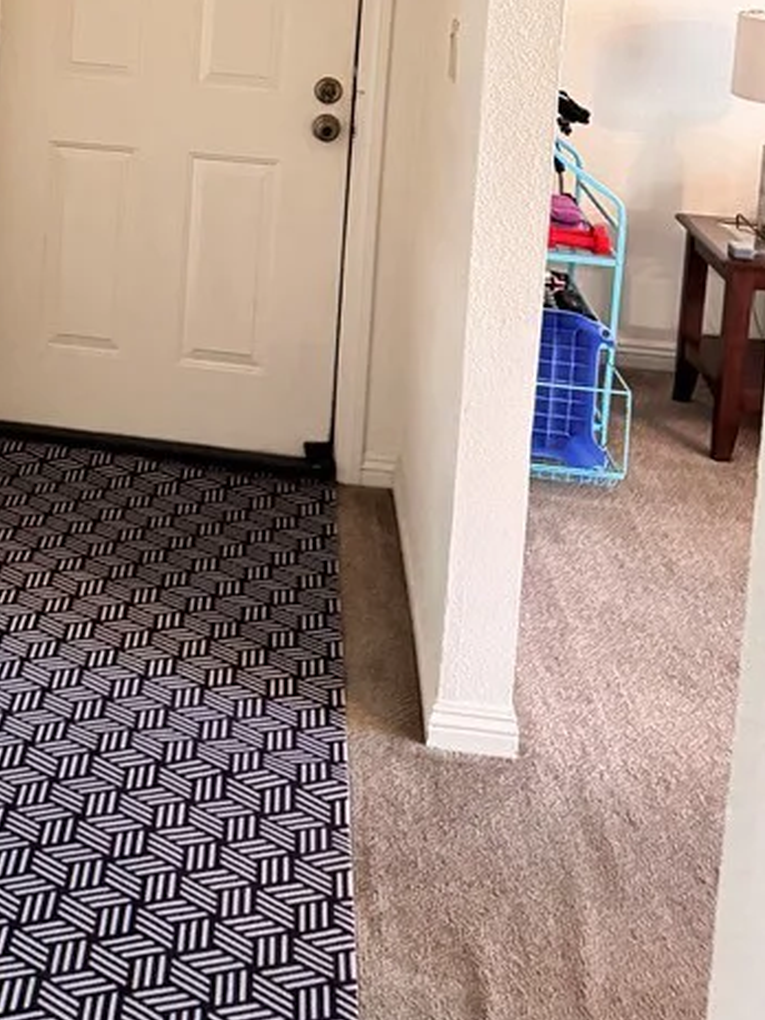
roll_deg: -2.9
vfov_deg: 33.0
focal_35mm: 53
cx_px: -4
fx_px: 1562
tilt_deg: -6.2
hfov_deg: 26.1
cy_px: -13
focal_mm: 6.76
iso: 1600
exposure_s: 1/30
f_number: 1.78
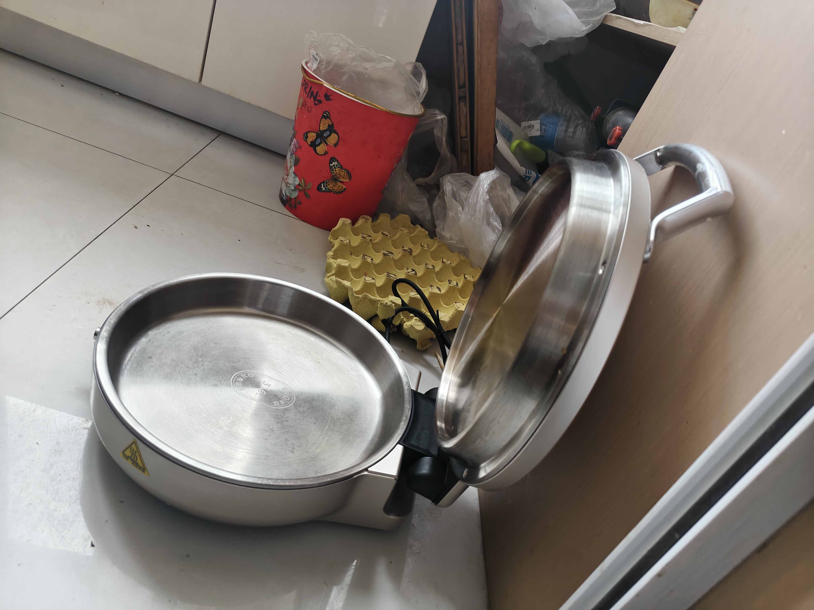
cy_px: 305
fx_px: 541
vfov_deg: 58.9
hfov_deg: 73.9
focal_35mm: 23
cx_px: 407
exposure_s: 1/100
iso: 202
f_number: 1.88
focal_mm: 5.56
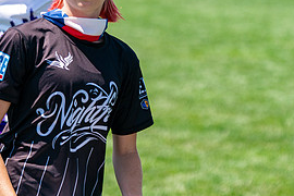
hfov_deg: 9.9
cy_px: 94
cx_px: 115
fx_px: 1699
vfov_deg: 6.6
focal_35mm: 208
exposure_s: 1/6400
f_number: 2.8
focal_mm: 97
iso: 640
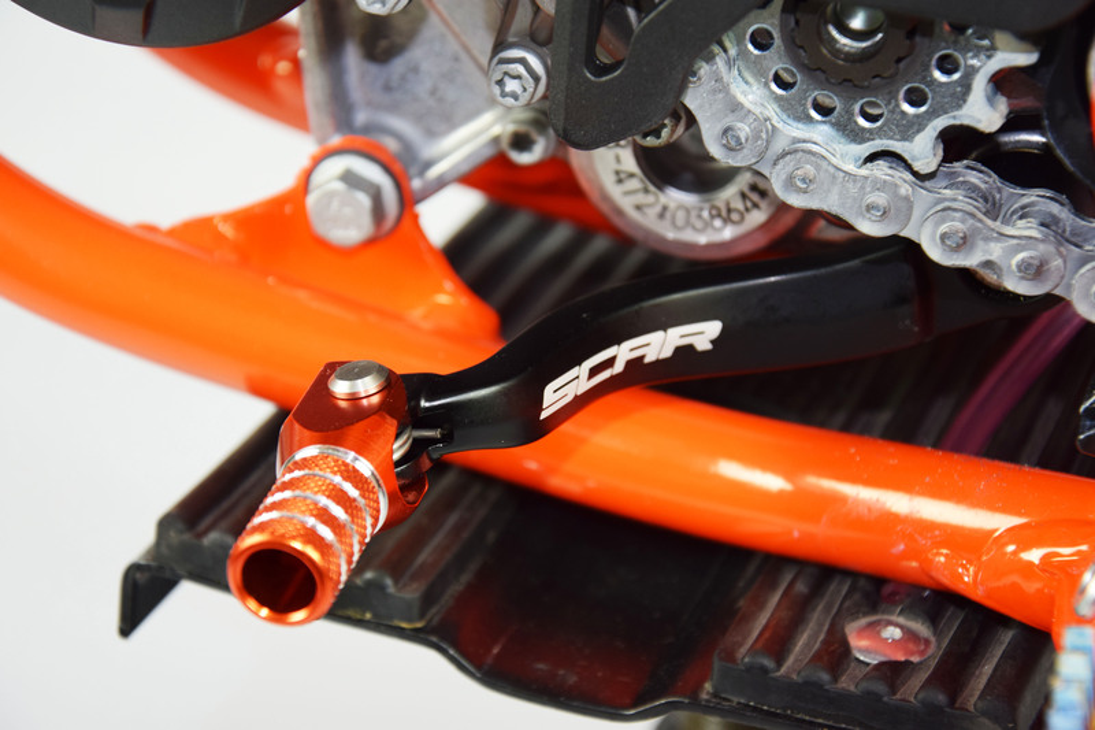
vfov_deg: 13.0
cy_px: 365
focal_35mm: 105
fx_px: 3193
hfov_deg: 19.5
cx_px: 548
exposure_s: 1/125
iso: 640
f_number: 5.6
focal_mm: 70
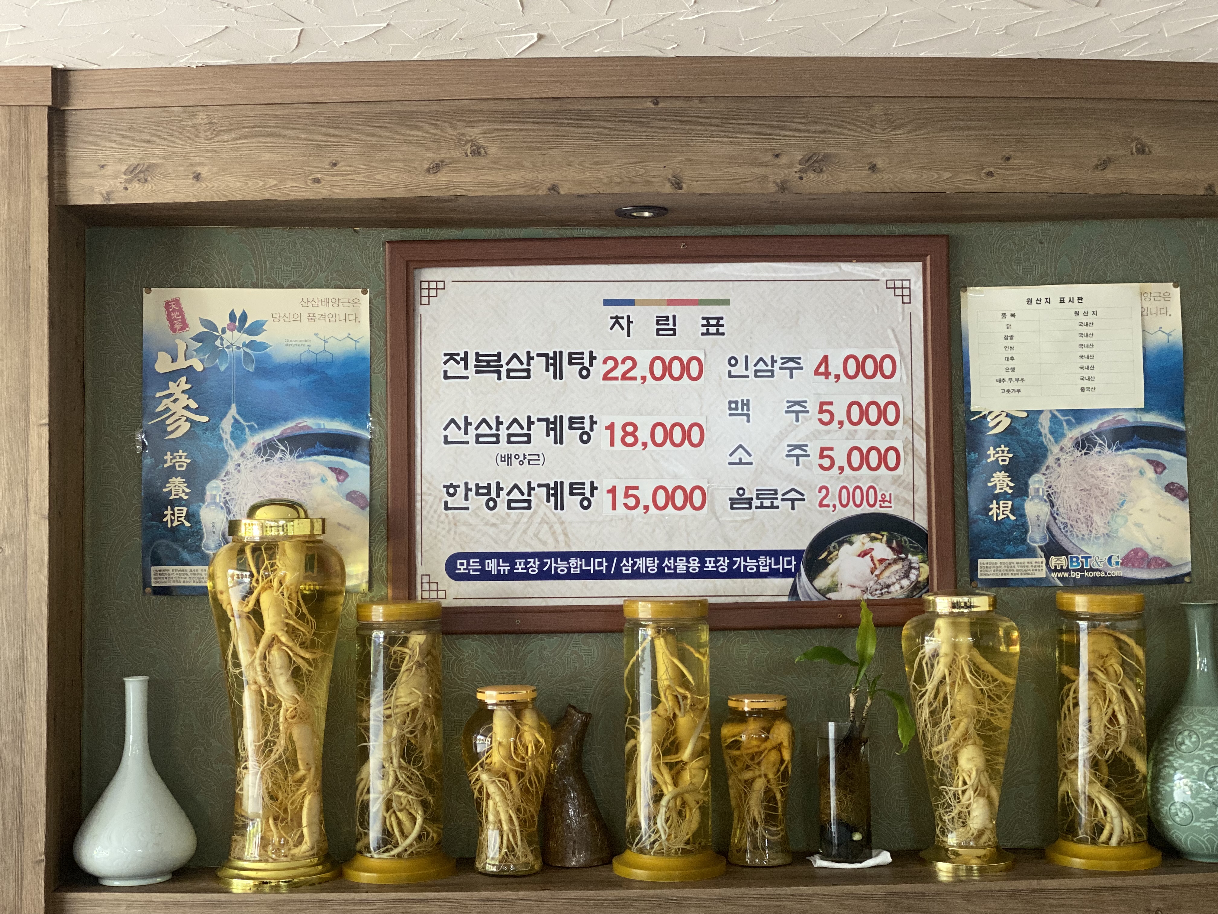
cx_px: 609
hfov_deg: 36.8
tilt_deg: +1.7
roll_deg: -0.2
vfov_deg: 28.0
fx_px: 1830
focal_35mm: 52
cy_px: 457
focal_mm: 6
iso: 125
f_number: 2
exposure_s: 1/60
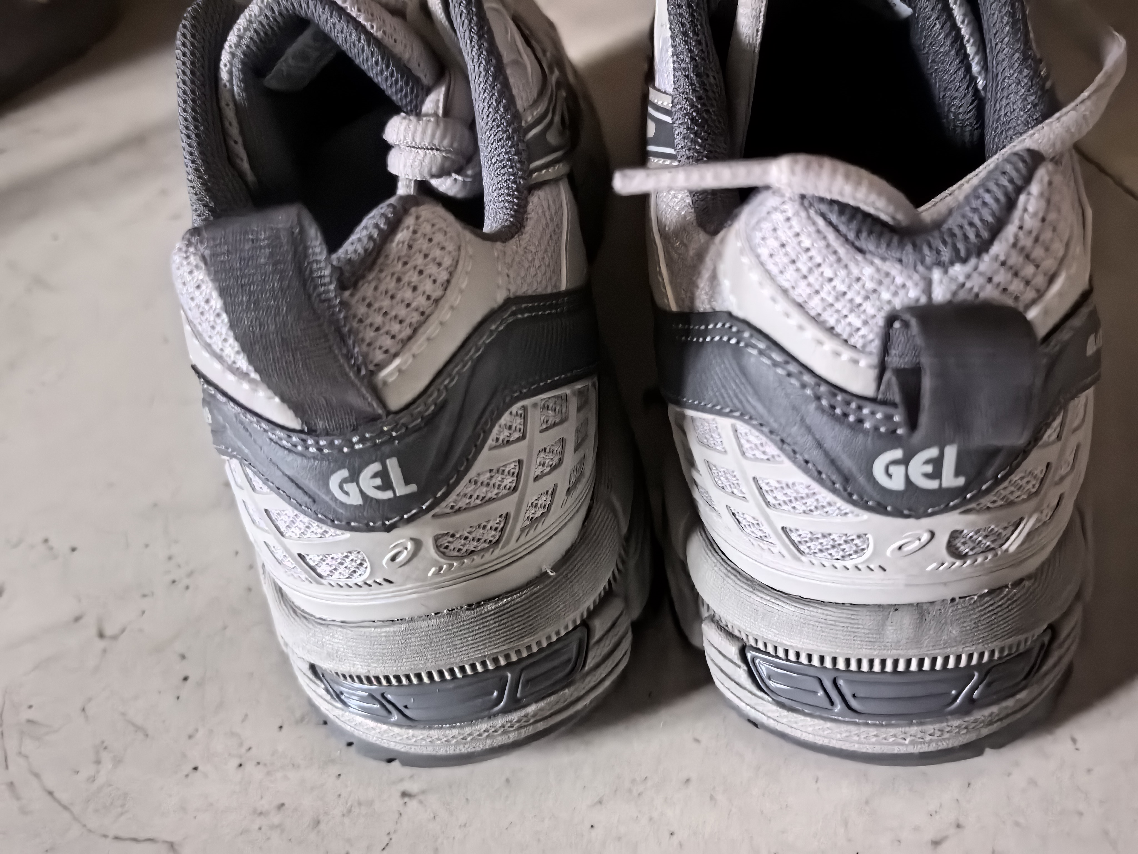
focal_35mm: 27
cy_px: 427
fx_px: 888
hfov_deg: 65.3
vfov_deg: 51.4
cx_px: 569
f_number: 2
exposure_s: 1/484
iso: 6400
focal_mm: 5.75
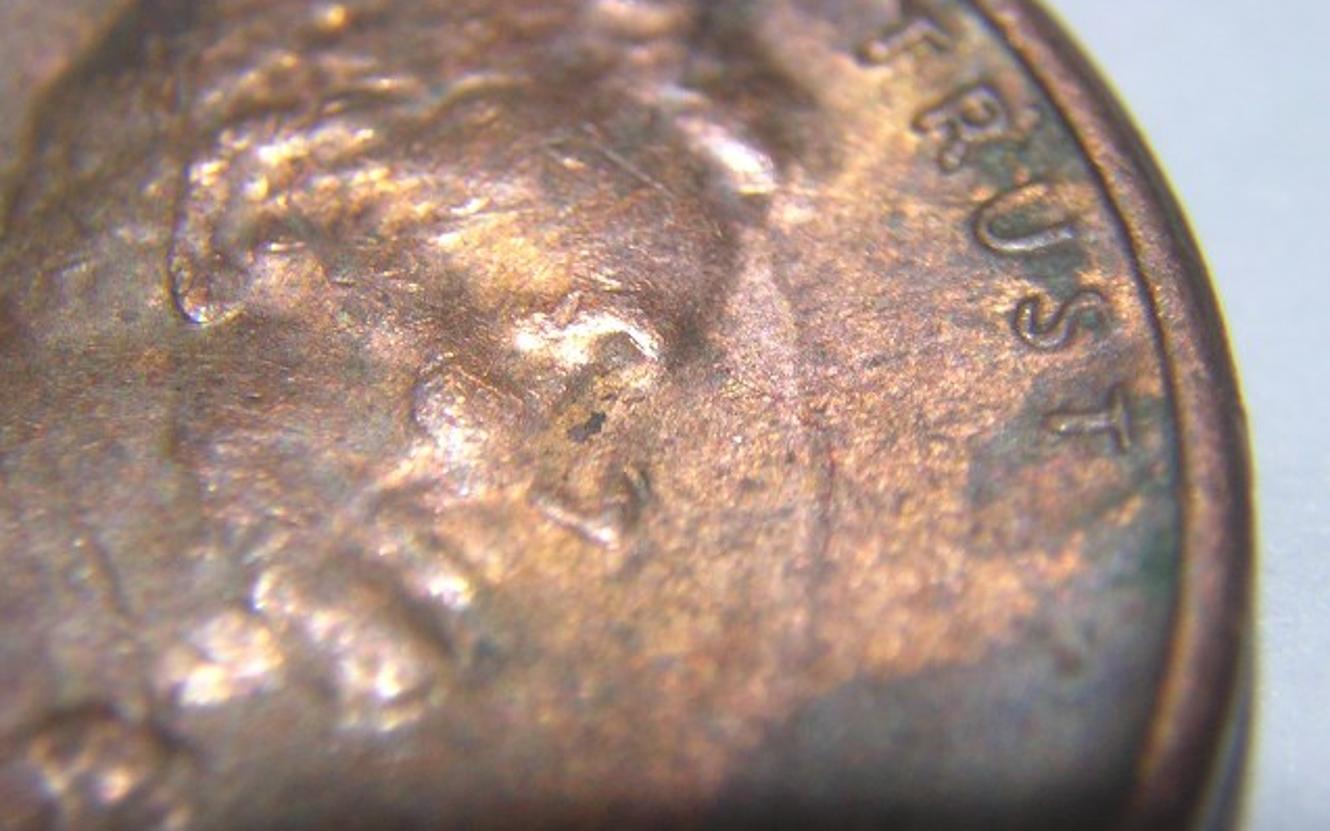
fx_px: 2972
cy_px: 405
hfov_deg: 25.2
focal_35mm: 82
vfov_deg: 15.9
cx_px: 664
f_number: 3.9
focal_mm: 10.1
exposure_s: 1/4.1
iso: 101
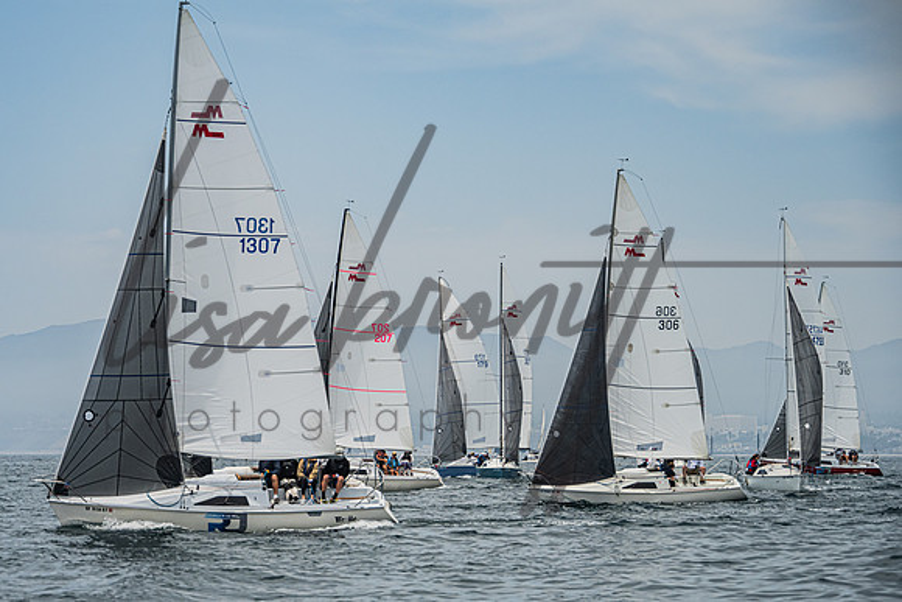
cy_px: 370
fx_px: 3230
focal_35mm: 129
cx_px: 363
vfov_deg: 10.6
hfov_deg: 15.9
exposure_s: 1/4000
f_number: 6.7
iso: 500
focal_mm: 105
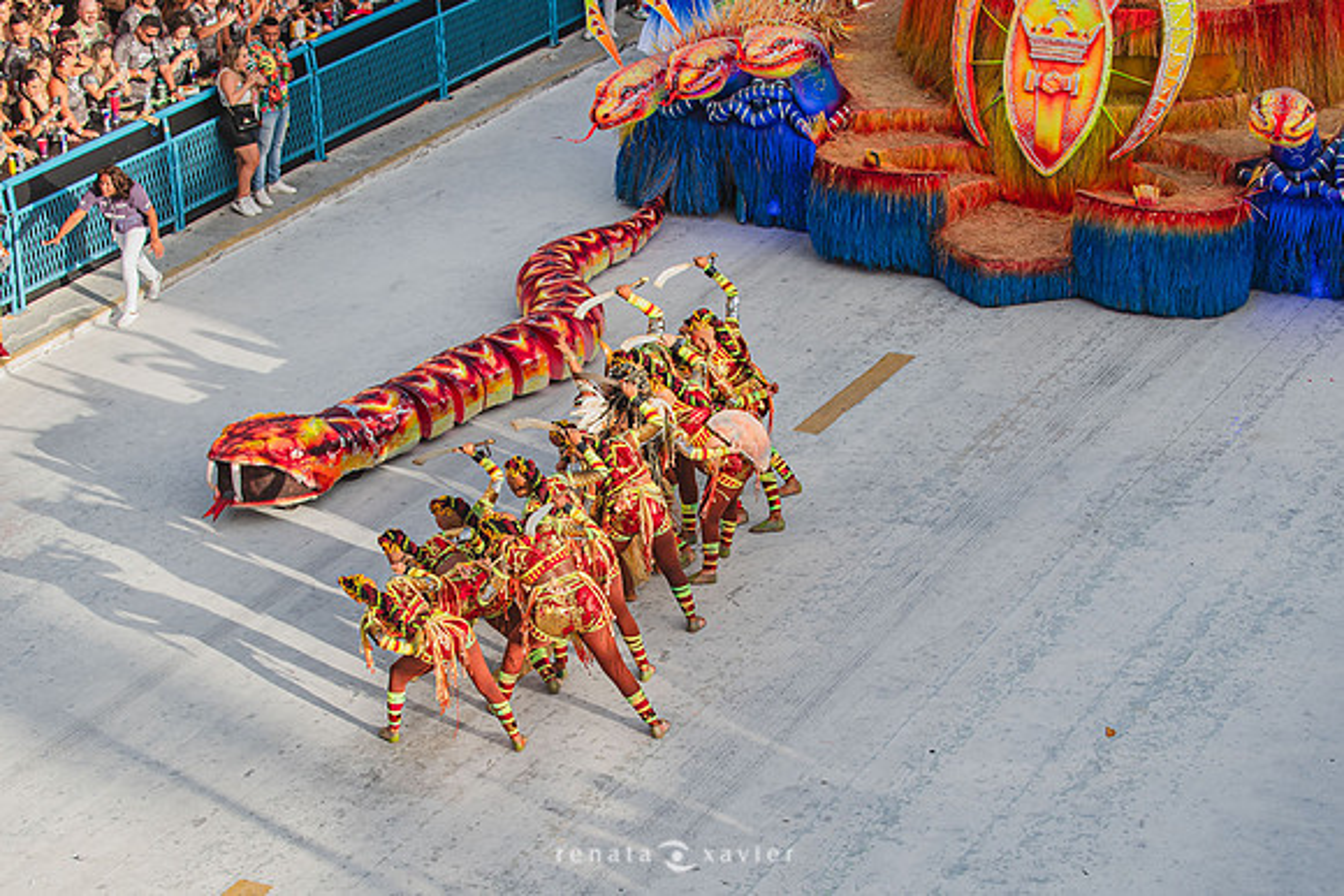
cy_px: 563
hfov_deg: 23.1
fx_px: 3282
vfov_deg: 15.5
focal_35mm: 88
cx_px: 632
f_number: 5.6
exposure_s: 1/800
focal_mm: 70
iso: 200
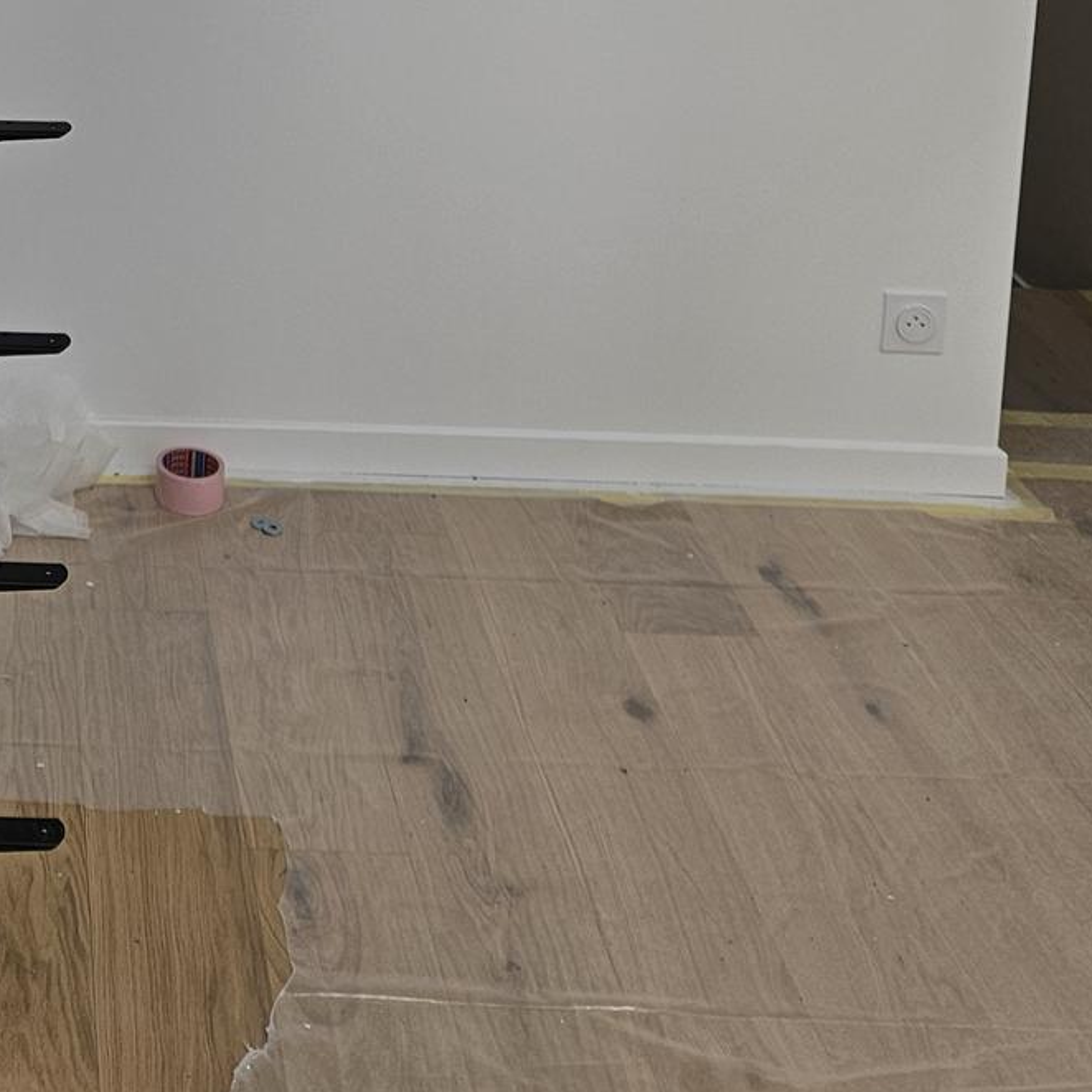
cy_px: -290
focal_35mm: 59
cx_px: -33
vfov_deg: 25.4
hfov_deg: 27.2
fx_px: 2106
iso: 40
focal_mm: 5.4
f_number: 1.8
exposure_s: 1/180
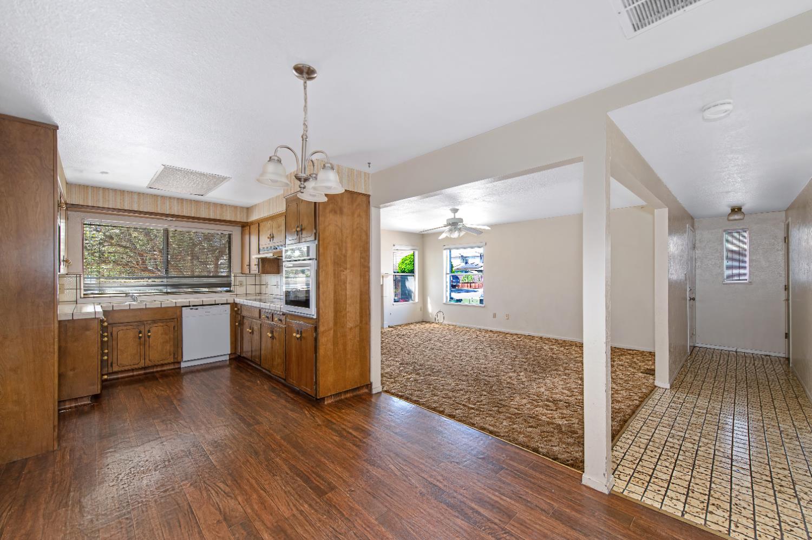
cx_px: 406
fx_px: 316
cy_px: 270
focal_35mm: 14
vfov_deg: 81.1
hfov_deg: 104.3
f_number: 4
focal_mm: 14
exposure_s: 1/60
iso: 560
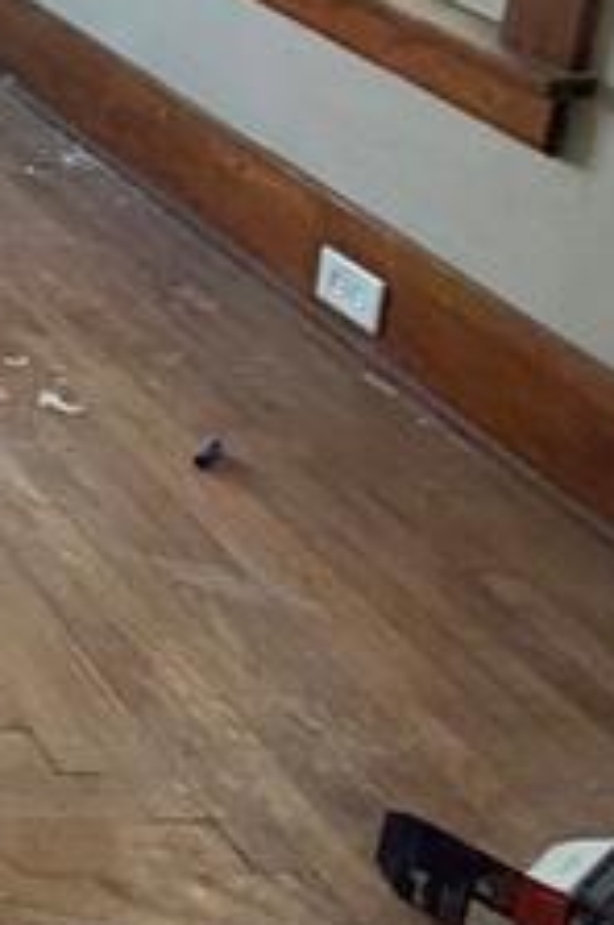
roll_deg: +0.2
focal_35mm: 67
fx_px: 1719
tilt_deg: -13.5
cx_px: -863
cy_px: -145
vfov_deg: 27.1
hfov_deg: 14.0
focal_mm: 2.22
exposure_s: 1/69
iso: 320
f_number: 2.2
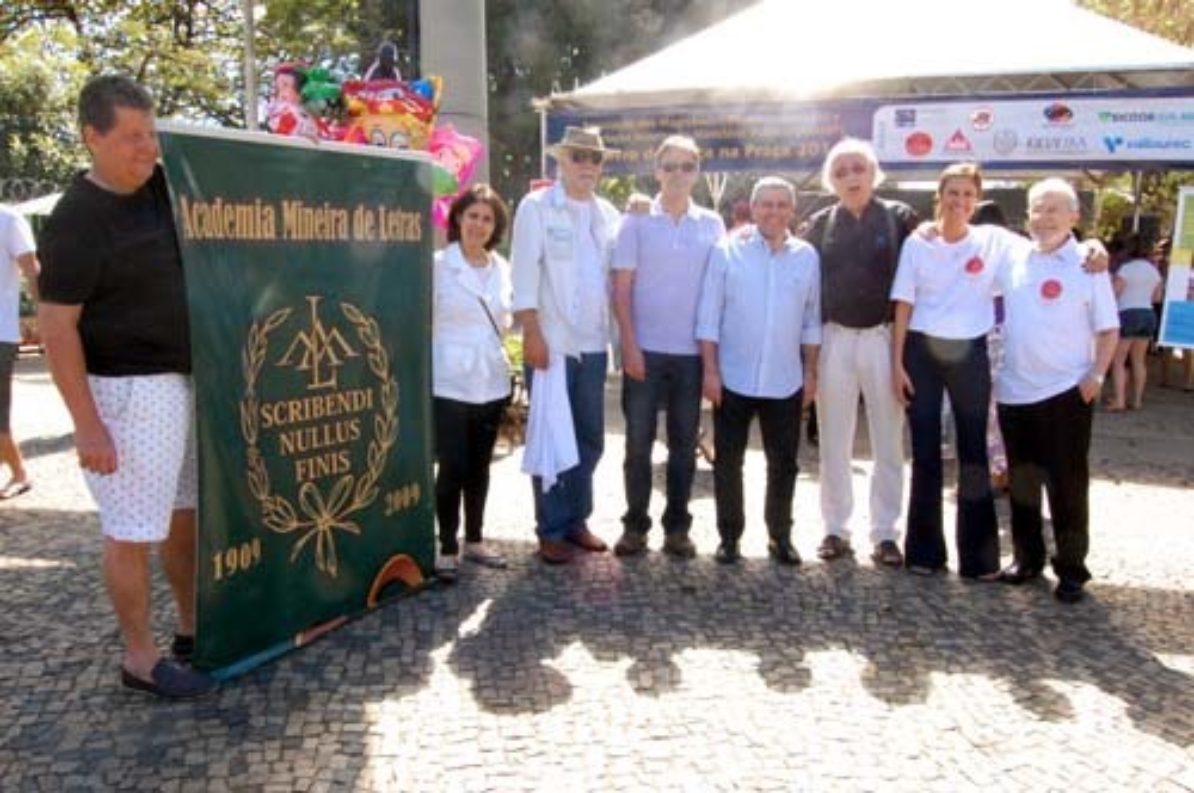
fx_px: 894
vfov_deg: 47.8
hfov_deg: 67.4
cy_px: 396
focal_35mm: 27
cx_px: 597
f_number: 22
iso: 1600
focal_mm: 18
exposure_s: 1/60
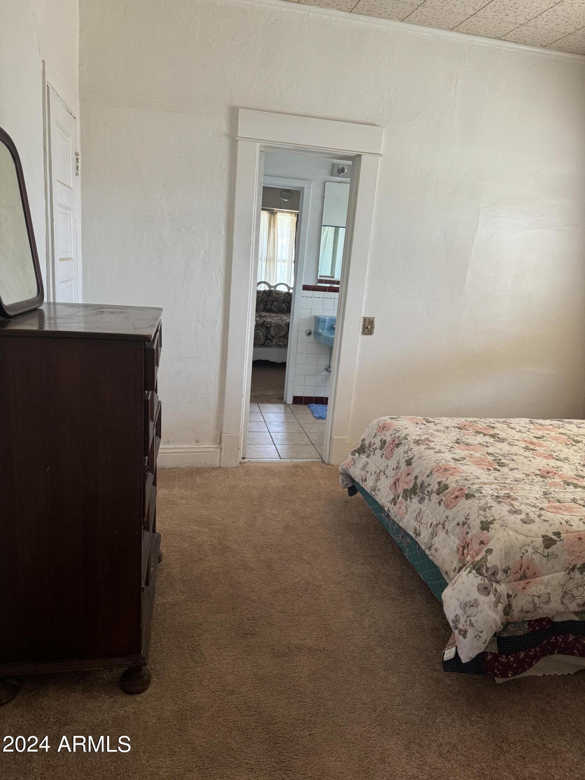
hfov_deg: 56.8
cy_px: 390
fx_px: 541
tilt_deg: -13.4
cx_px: 292
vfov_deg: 71.6
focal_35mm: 24
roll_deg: -4.6
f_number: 1.78
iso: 250
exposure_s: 1/60
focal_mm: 6.76
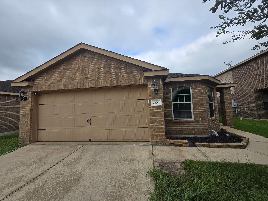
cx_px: 134
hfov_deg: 106.2
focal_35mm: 13
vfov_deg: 89.9
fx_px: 101
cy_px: 100
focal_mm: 1.7
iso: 25
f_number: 2.2
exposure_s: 1/1076
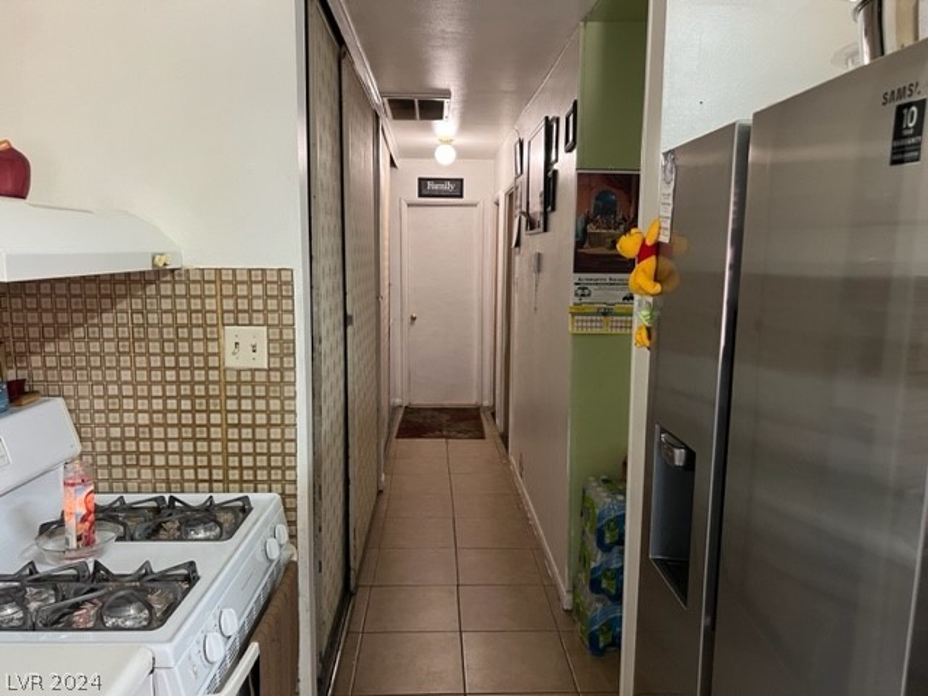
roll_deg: -1.0
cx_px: 464
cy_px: 348
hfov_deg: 67.3
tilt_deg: -7.9
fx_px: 697
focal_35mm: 26
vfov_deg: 53.1
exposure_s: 1/60
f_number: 1.5
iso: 400
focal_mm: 5.7
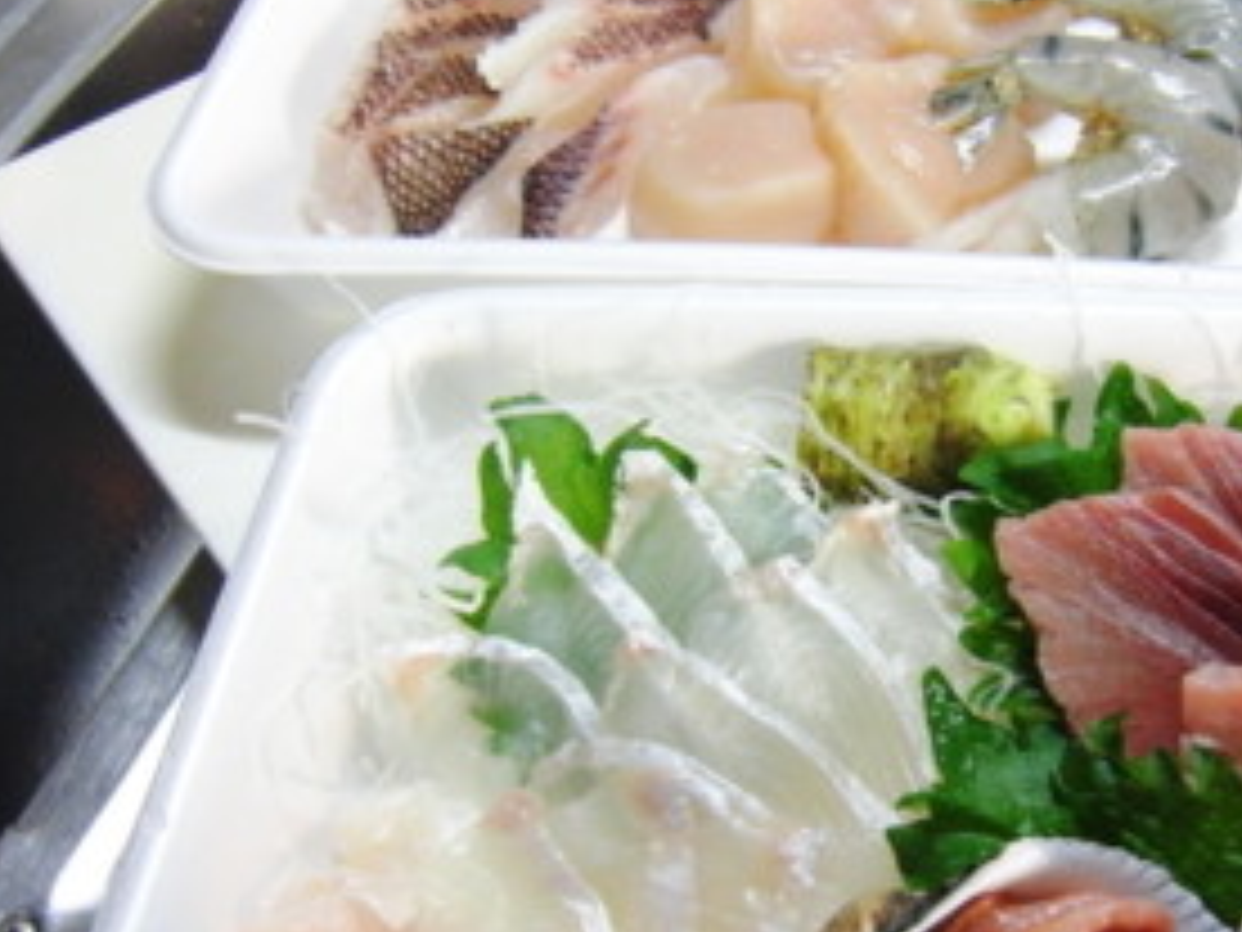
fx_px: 1758
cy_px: 545
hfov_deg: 38.2
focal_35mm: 49
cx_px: 891
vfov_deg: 29.6
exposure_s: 1/20
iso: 400
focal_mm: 5.2
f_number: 3.5
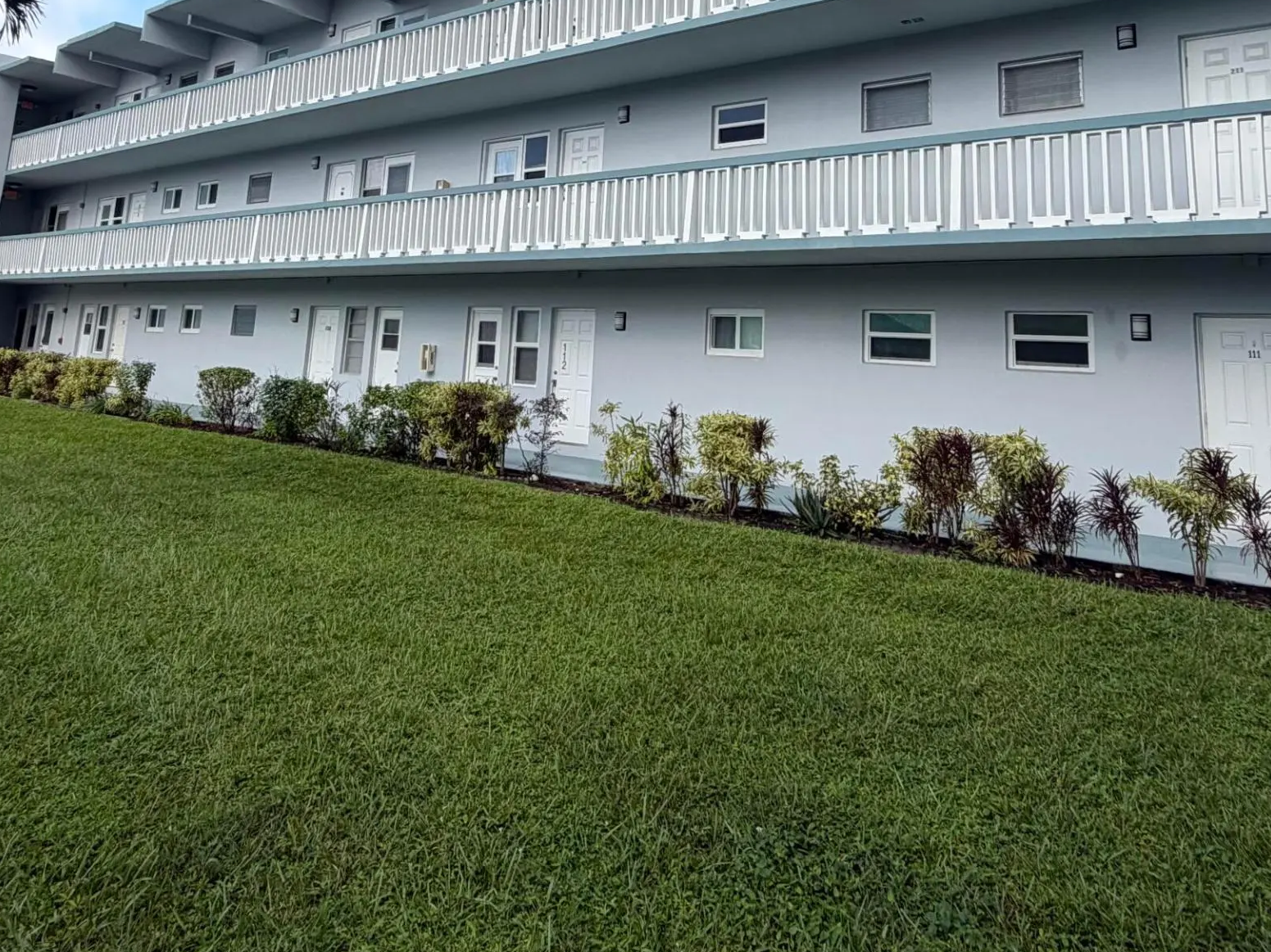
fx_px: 955
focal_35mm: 26
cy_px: 178
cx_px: 665
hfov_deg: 67.3
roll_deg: -3.2
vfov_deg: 49.7
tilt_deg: +11.1
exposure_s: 1/709
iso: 40
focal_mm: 2.22
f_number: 2.2
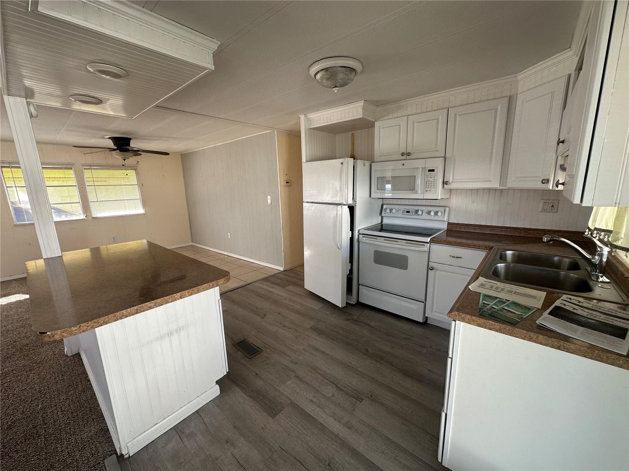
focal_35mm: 14
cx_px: 314
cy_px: 236
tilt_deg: -10.7
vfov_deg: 85.7
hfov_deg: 102.1
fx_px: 254
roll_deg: +1.1
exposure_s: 1/99
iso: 80
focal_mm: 2.22
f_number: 2.2
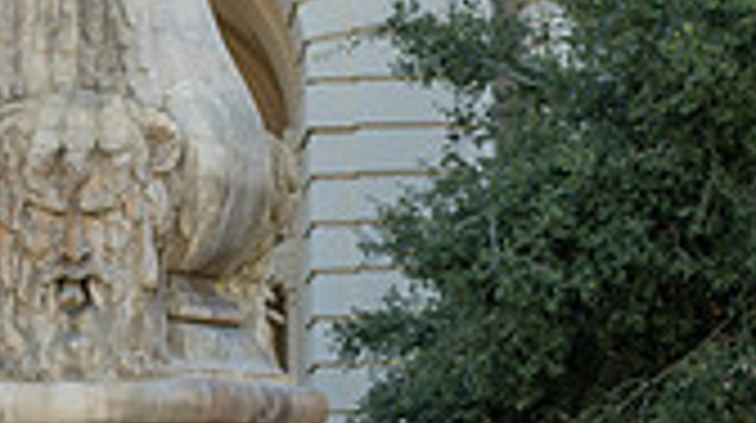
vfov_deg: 9.9
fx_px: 2362
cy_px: 680
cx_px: 194
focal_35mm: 118
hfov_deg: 18.1
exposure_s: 1/200
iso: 200
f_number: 5
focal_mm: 42
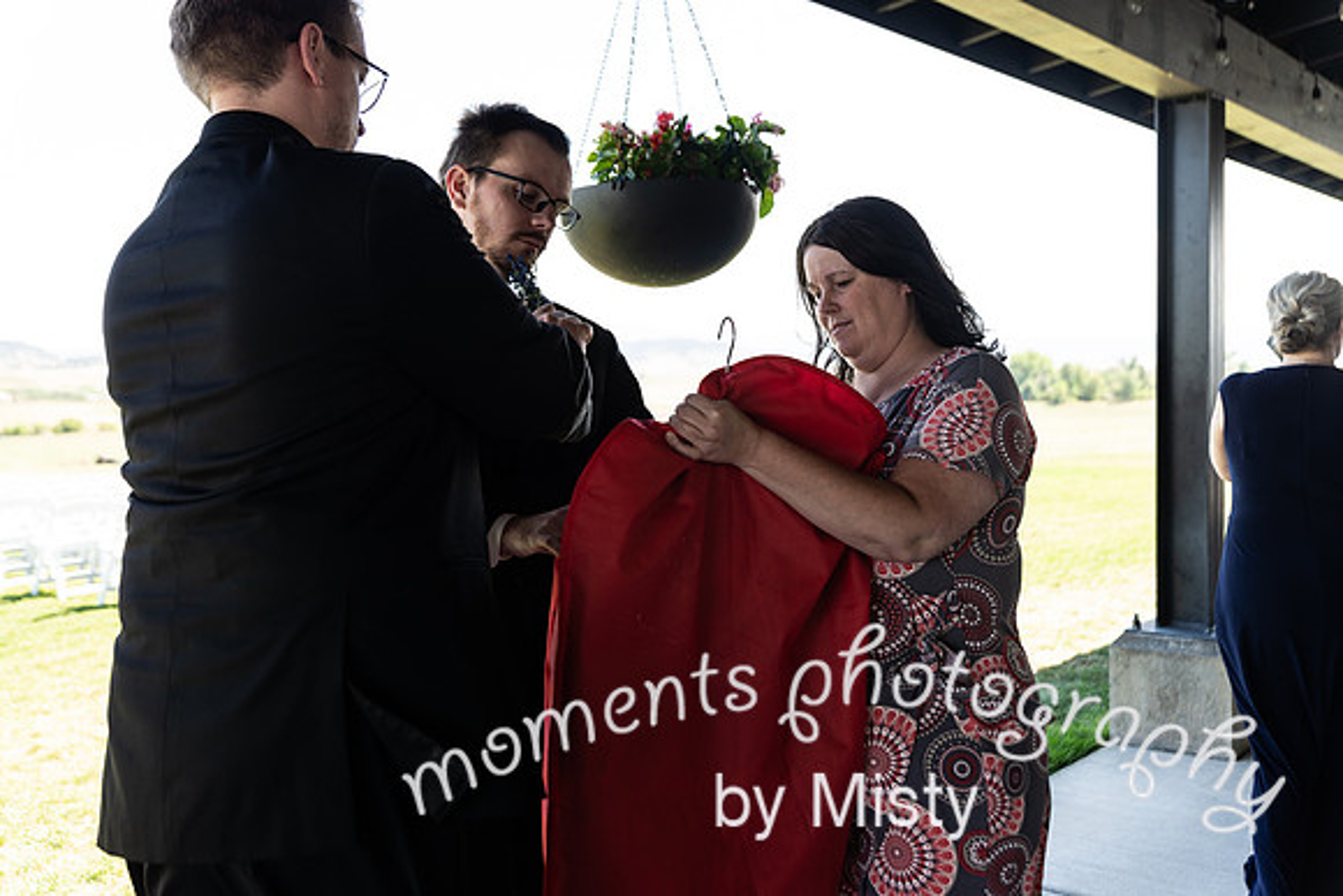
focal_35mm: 36
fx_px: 1343
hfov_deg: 53.1
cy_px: 448
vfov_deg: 36.9
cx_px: 672
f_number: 3.2
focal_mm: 36
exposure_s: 1/200
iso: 50
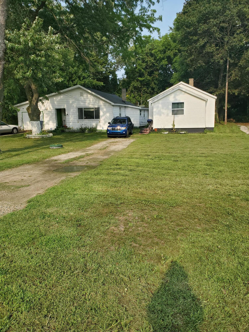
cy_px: 166
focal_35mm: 26
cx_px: 124
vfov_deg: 67.3
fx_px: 249
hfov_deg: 53.1
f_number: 2.4
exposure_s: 1/845
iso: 50
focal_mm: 4.3
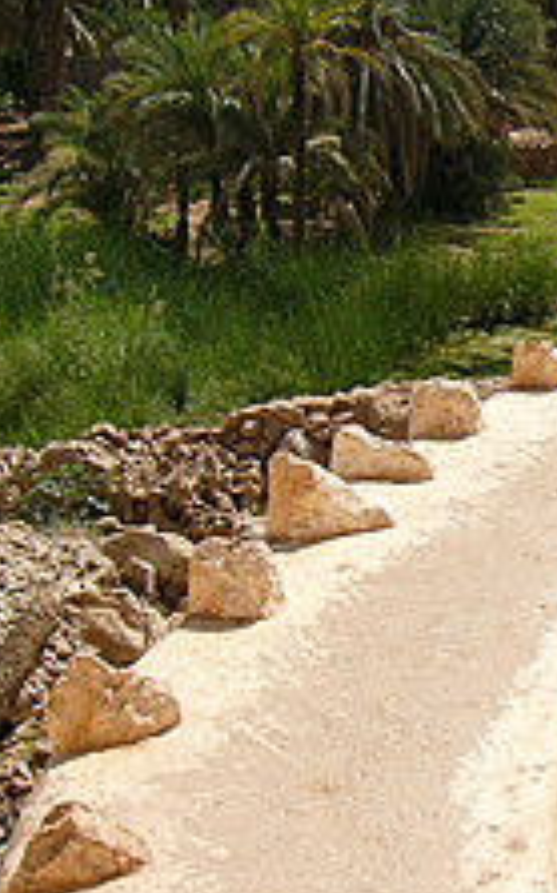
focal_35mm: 75
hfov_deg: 16.6
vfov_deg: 27.5
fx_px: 1825
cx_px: 677
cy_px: 404
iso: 50
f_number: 8
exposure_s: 1/200
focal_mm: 5.8
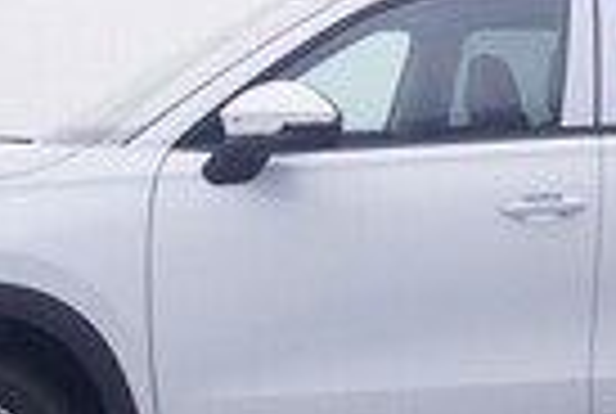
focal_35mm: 90
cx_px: 398
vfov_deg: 15.3
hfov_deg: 22.5
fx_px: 1543
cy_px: 205
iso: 200
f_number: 5
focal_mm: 15
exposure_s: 1/80
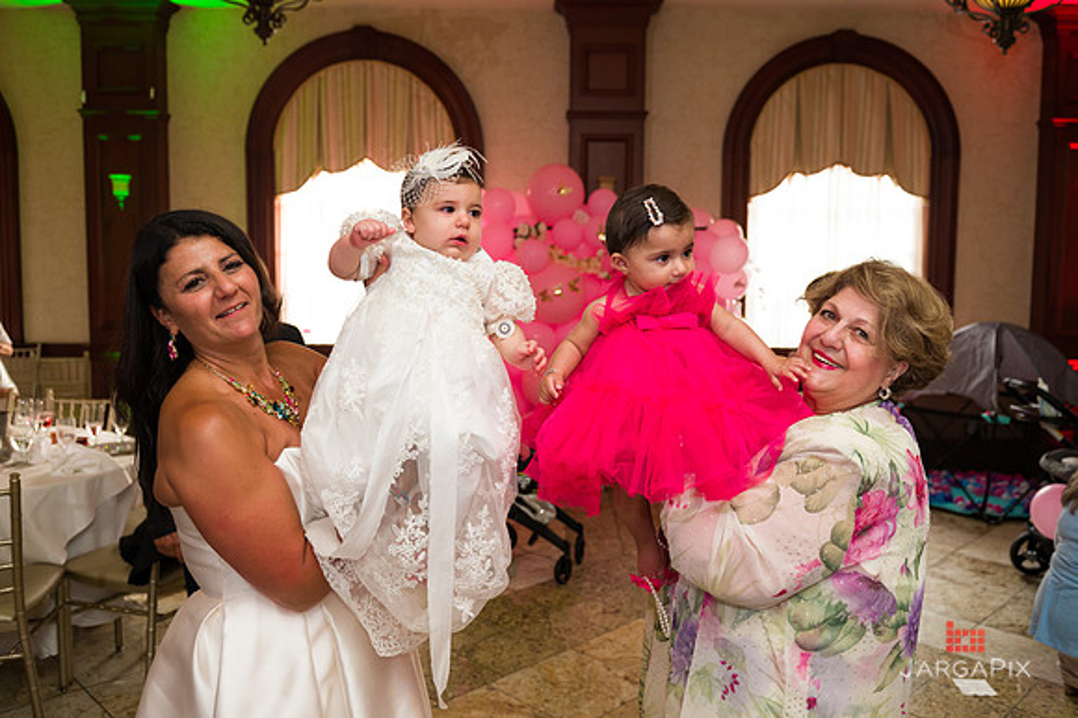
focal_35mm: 31
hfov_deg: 60.7
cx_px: 547
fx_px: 920
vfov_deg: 42.6
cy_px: 336
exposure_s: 1/125
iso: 1250
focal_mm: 27
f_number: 4
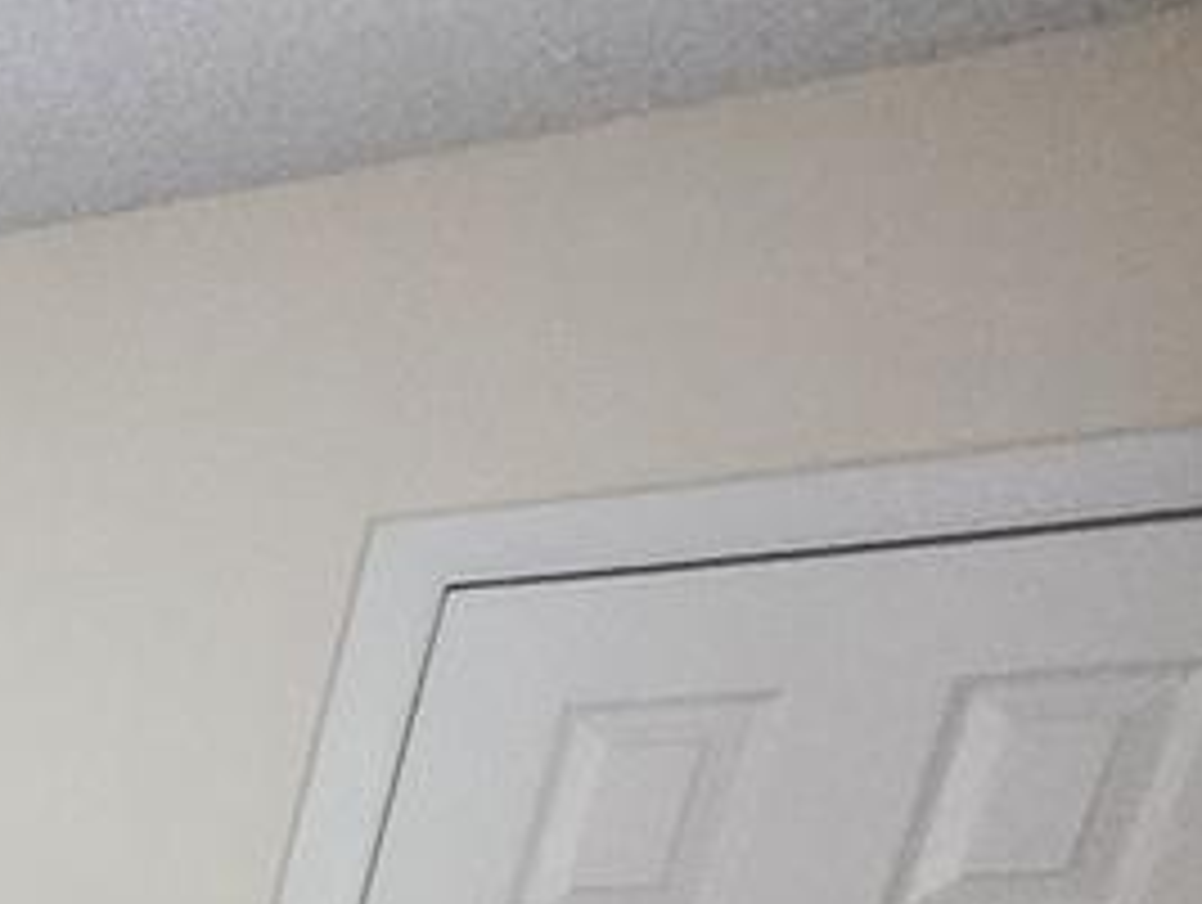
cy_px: 1848
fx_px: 2434
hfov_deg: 13.3
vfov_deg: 16.0
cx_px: -2017
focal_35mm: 70
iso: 320
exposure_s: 1/60
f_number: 2.2
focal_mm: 1.74
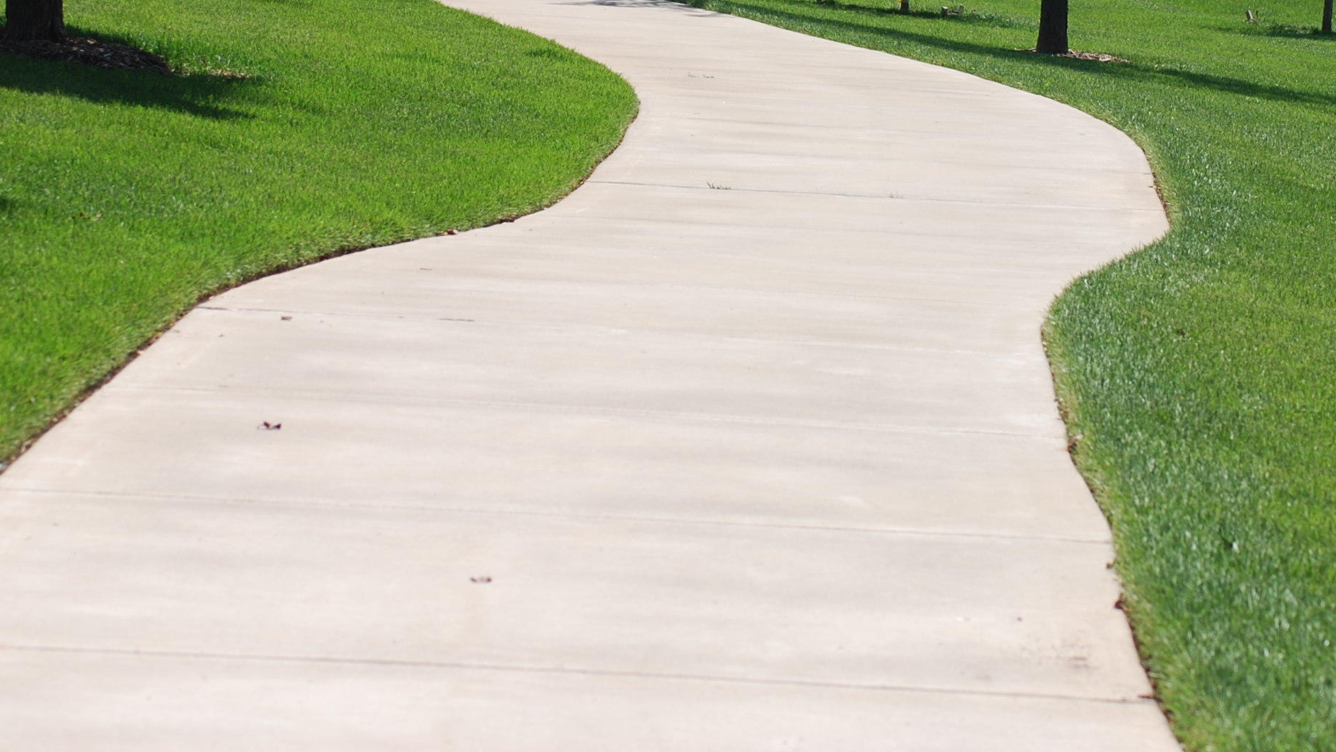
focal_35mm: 197
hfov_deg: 10.9
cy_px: 60
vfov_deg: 6.2
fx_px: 6979
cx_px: 747
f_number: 8
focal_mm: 80
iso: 100
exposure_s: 1/250
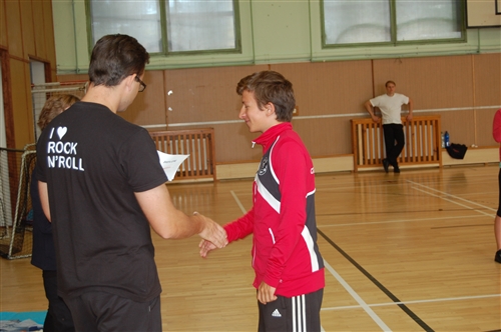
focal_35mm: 60
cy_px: 166
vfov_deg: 22.6
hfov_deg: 33.4
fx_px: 834
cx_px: 250
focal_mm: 40
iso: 400
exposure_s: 1/60
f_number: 5
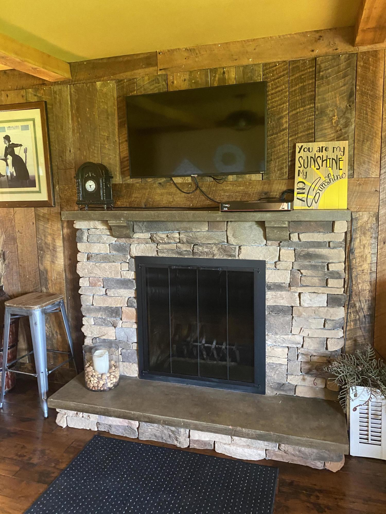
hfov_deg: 53.1
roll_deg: +1.3
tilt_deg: -10.4
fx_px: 387
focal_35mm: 26
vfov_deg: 67.3
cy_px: 257
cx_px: 193
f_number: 1.8
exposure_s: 1/30
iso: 640
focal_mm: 4.25
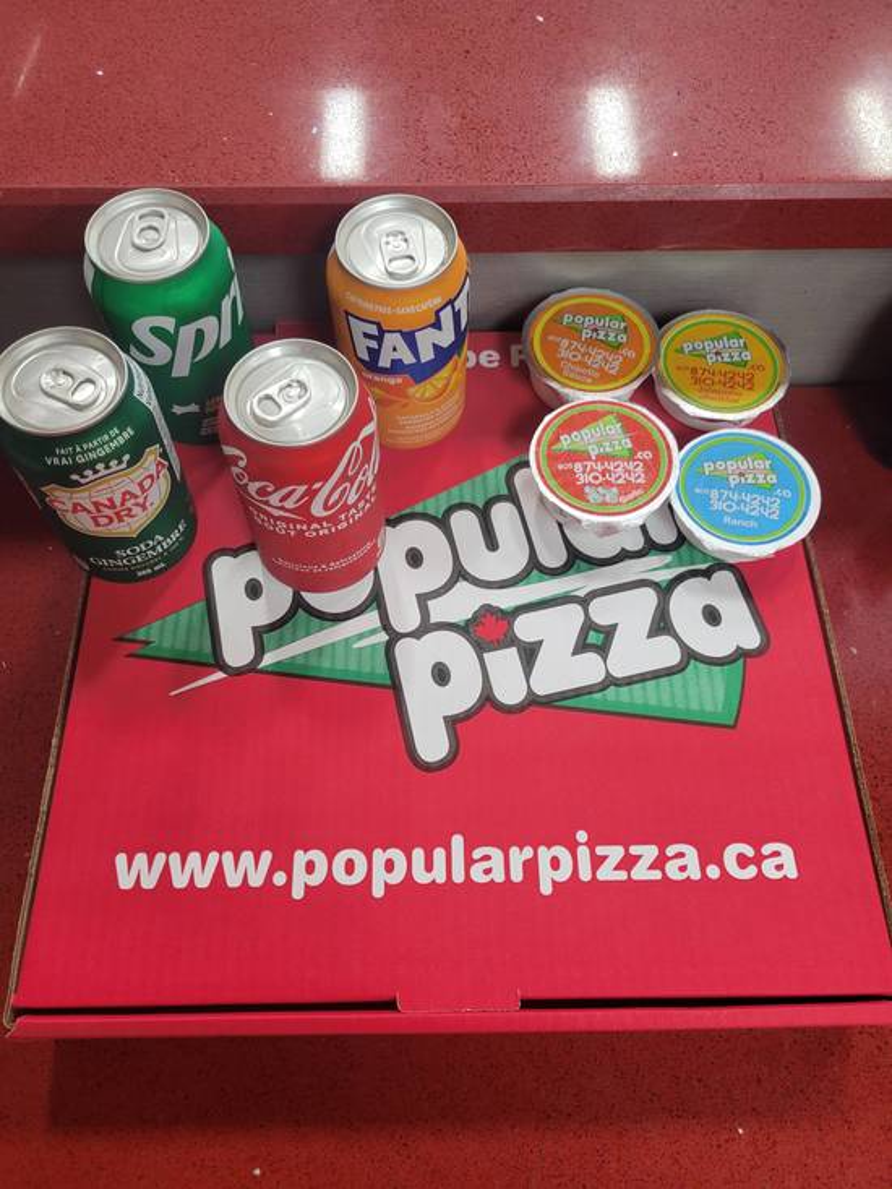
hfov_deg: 53.1
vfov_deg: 67.3
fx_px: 893
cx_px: 446
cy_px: 594
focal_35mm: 26
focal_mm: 5.4
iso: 200
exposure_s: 1/120
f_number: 1.8
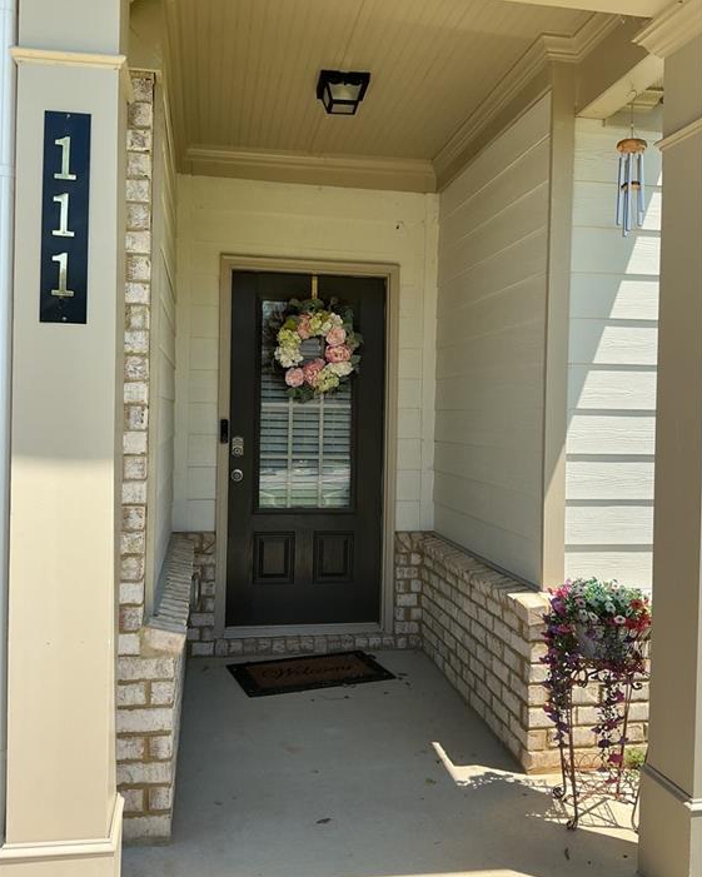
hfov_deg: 47.1
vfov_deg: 57.1
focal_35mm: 31
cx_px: 344
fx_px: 805
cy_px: 419
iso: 25
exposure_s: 1/816
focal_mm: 3
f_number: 1.8
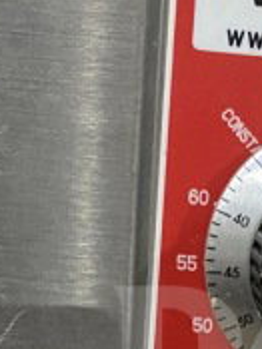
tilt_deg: -17.2
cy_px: 444
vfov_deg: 15.6
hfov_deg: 12.0
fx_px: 1223
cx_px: 292
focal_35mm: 121
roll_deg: -5.4
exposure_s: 1/60
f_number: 1.8
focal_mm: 4.25
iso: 400
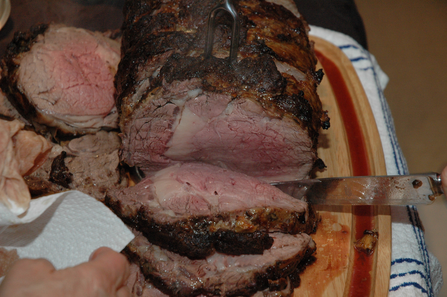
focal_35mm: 105
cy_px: 148
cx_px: 224
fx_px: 1303
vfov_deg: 13.0
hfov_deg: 19.5
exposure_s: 1/60
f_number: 6.3
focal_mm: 70
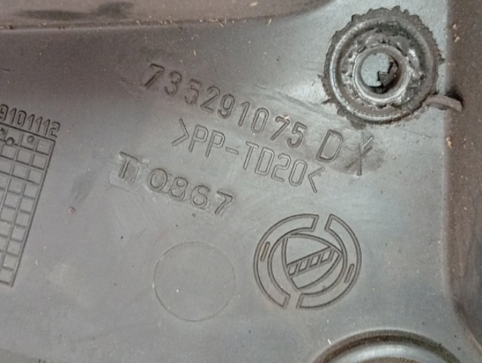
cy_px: 182
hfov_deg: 36.8
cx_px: 241
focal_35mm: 52
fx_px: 725
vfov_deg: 28.1
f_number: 1.8
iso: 840
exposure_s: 1/20
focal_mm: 3.96
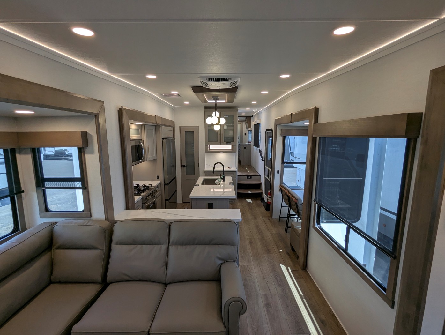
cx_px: 222
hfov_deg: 94.4
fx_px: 206
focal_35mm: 16
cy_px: 168
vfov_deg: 78.2
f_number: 2.2
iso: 46
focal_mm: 2.35
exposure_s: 1/115
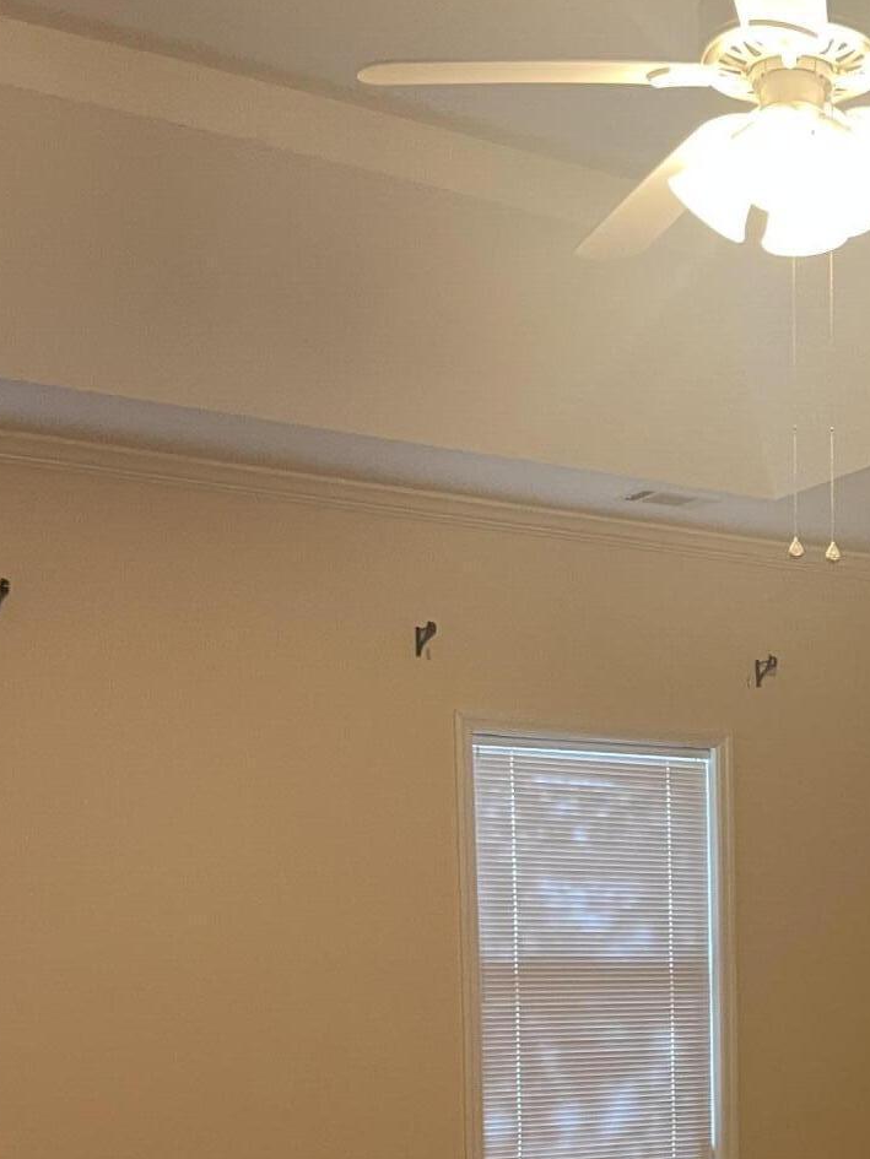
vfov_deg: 32.7
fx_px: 1843
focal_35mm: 55
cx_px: 882
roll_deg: -0.2
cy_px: 1101
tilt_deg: +1.5
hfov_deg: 25.2
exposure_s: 1/60
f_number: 1.6
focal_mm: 5.1
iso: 250
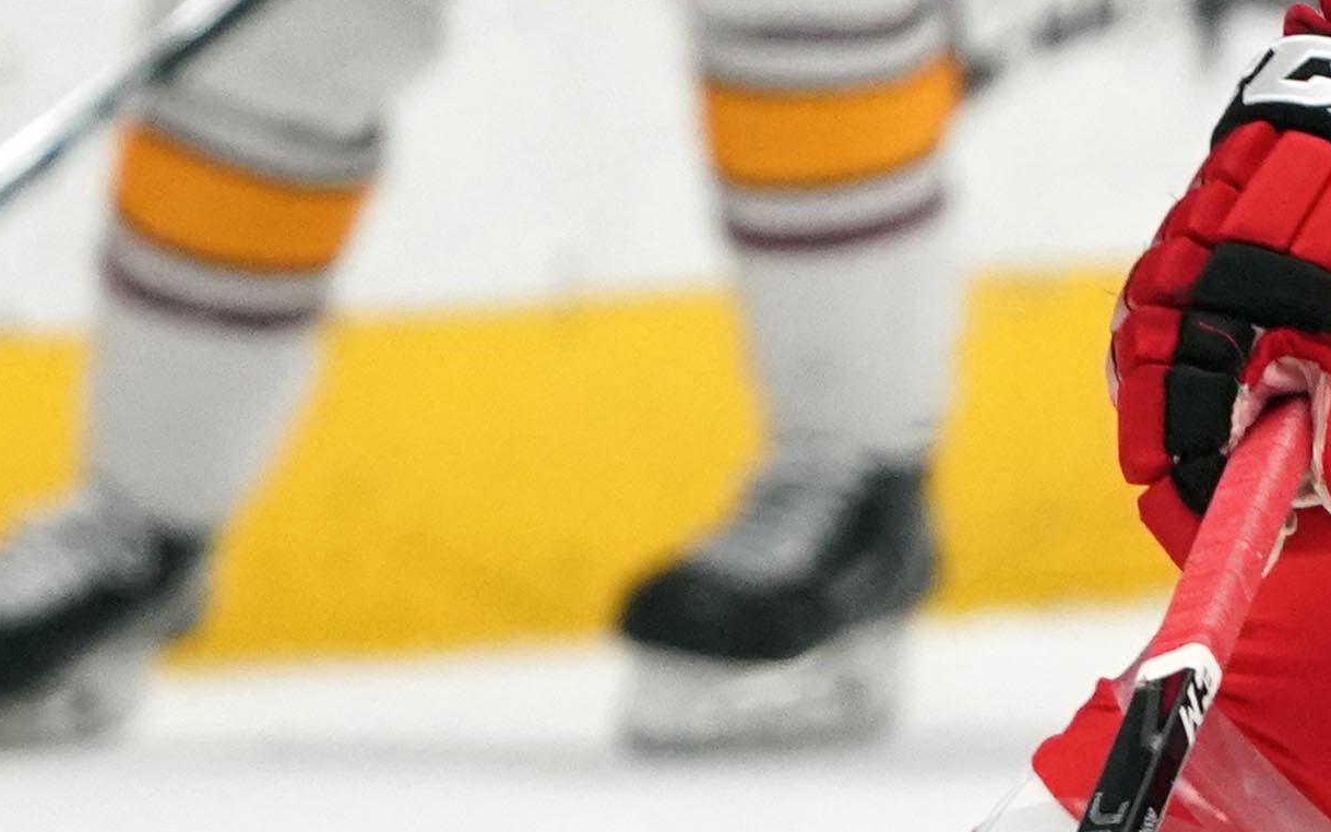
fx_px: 57860
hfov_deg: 1.3
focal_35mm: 1595
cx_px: 2100
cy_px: 62
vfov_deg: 0.8
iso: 6400
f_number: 5.6
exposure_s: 1/1000
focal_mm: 318
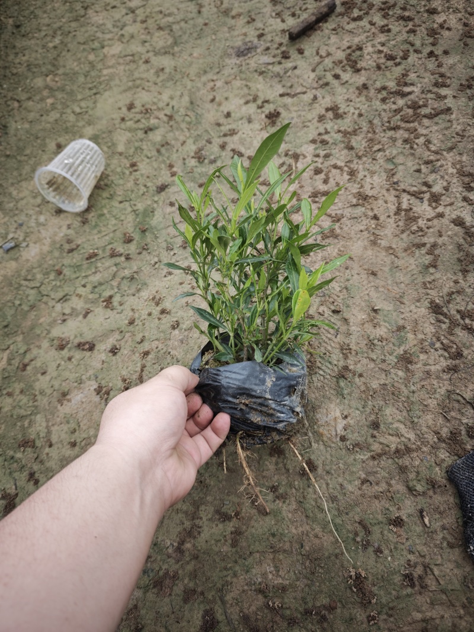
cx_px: 237
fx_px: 420
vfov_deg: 73.9
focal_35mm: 23
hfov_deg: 58.9
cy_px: 316
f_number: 1.62
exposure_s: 1/167
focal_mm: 6.55
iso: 50
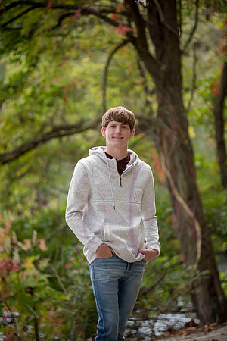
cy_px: 170
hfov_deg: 8.1
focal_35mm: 170
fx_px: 1608
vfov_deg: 12.1
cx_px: 114
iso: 800
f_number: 3.2
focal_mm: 170
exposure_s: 1/640
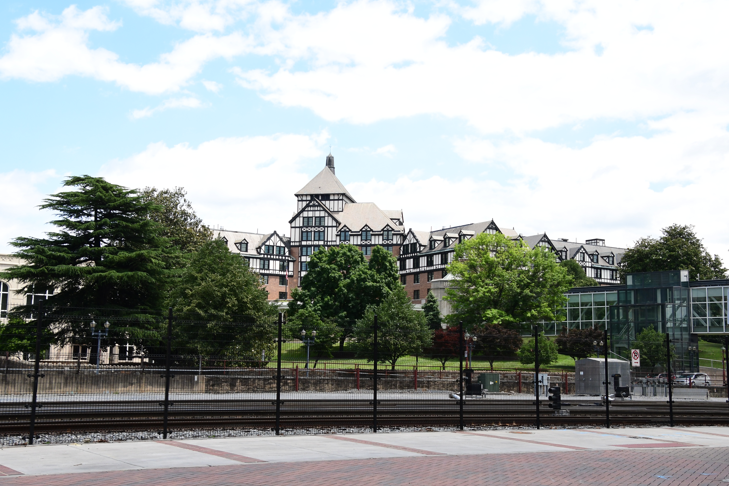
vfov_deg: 28.3
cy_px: 247
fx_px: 962
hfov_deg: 41.5
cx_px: 368
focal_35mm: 48
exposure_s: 1/1000
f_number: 8
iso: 640
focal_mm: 31
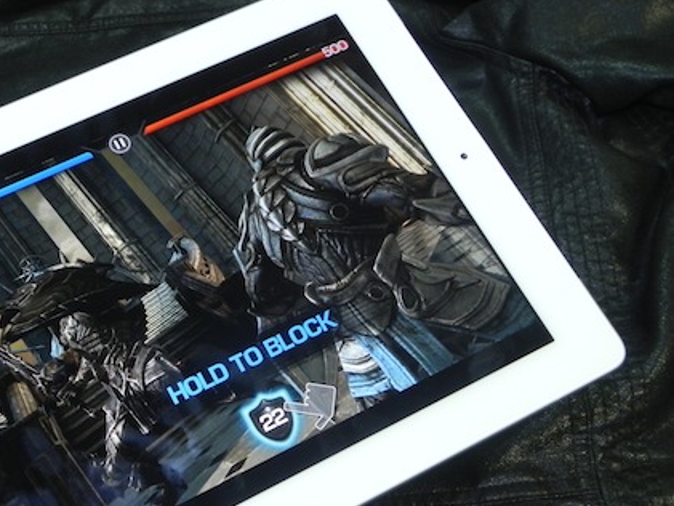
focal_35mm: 51
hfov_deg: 37.0
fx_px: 993
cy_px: 329
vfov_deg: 28.4
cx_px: 213
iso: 200
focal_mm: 6.6
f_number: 3.2
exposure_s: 1/30
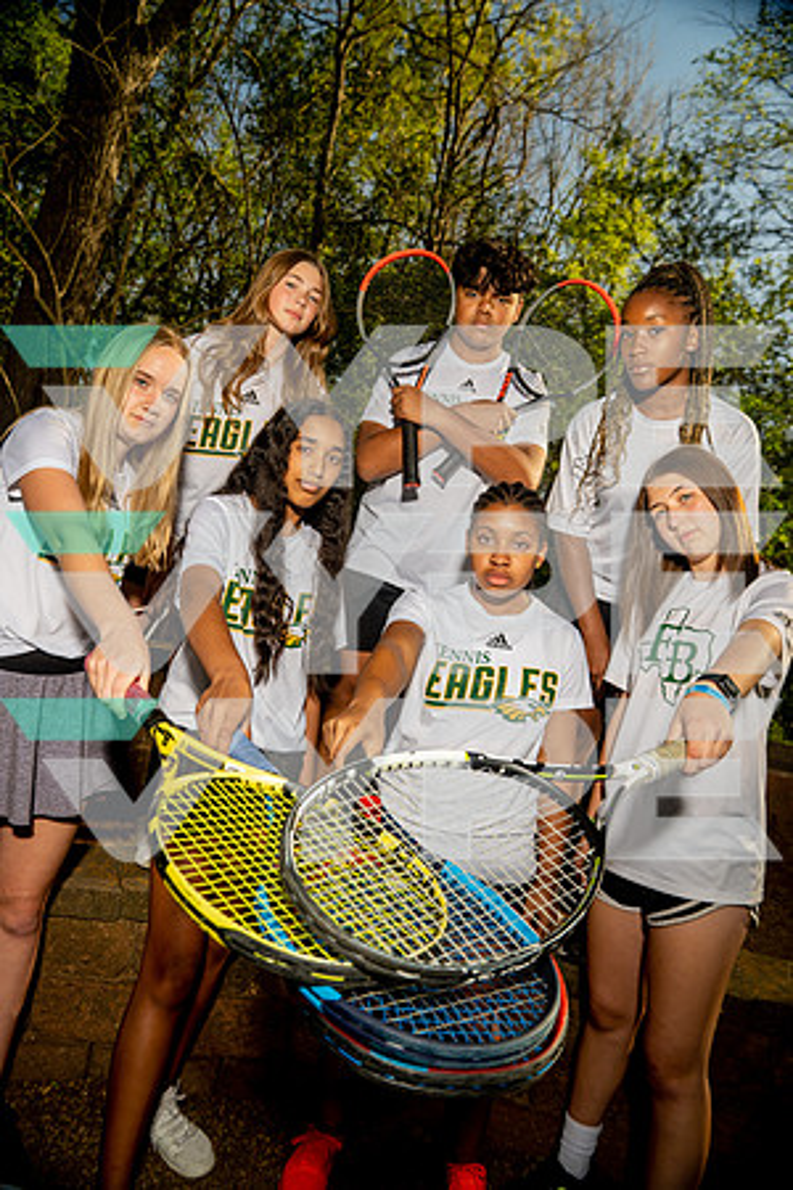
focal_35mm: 24
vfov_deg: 73.7
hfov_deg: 53.1
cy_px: 595
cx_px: 396
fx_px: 793
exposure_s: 1/250
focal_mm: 24
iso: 125
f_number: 4.5
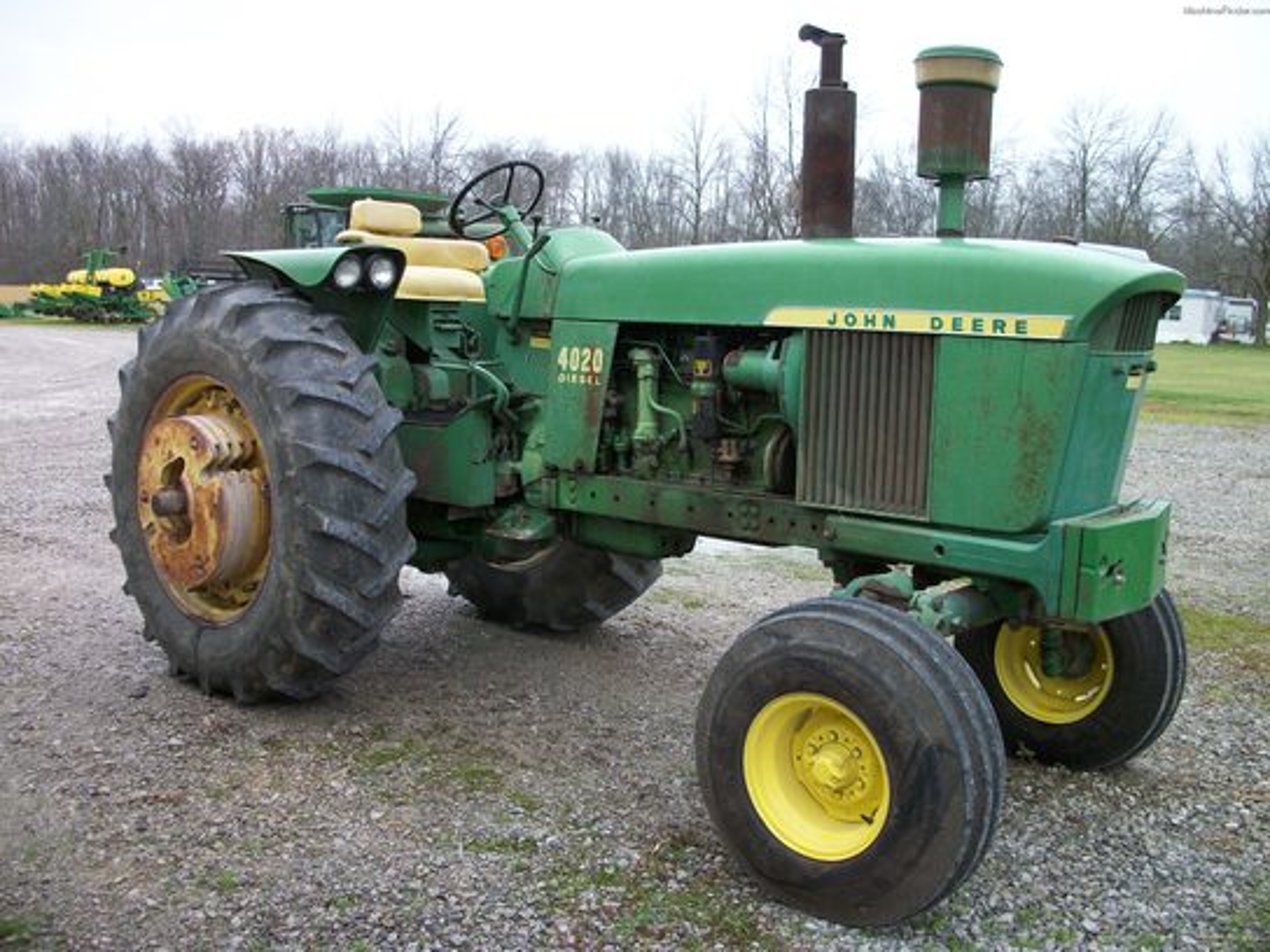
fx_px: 1284
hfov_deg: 52.6
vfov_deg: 40.7
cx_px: 635
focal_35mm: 35
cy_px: 476
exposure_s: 1/125
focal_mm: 6.3
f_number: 3.1
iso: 80
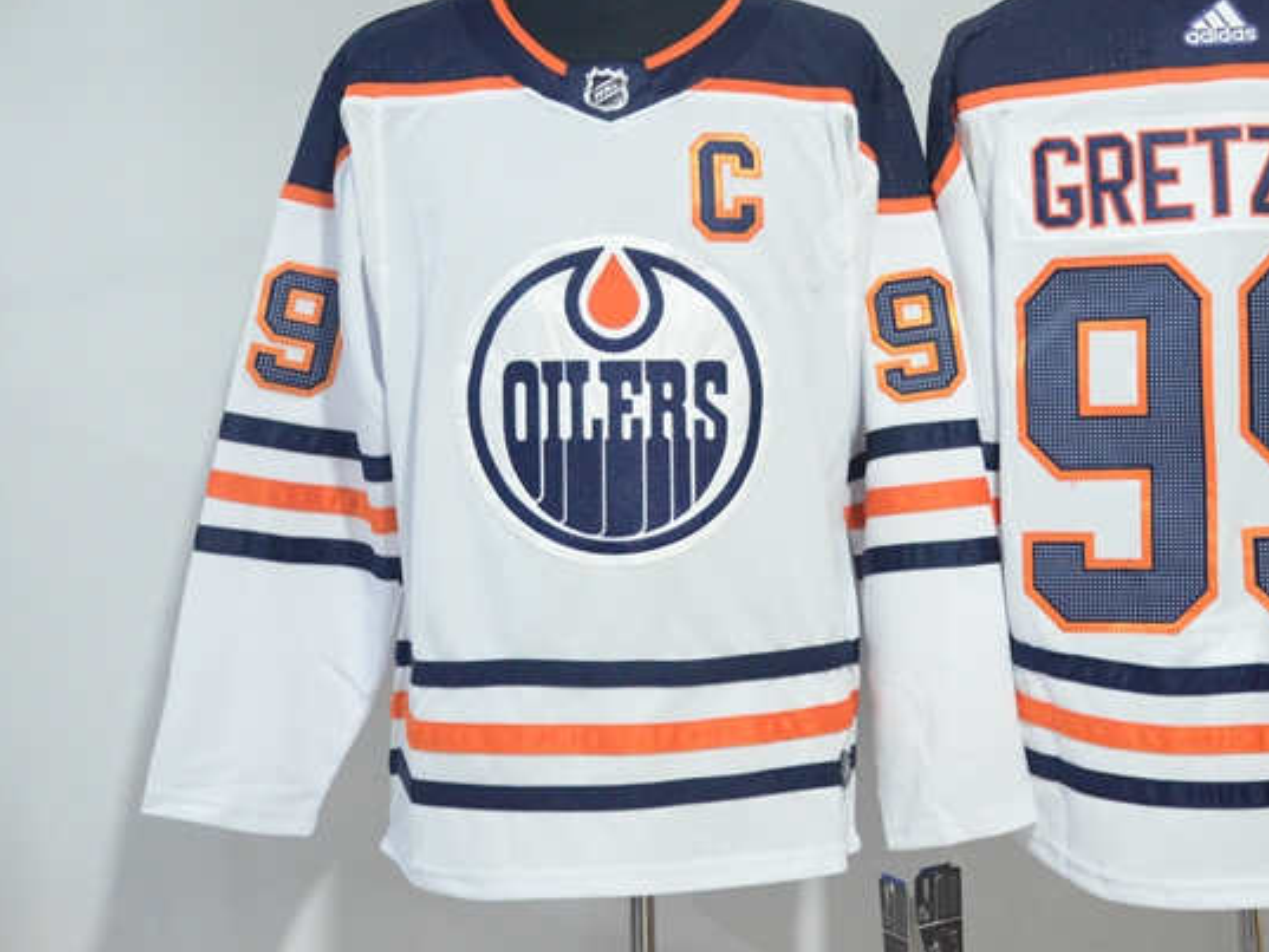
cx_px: 900
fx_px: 3300
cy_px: 371
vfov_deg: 16.4
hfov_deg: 21.6
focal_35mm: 90
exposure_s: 1/40
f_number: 4.5
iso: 4000
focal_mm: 42
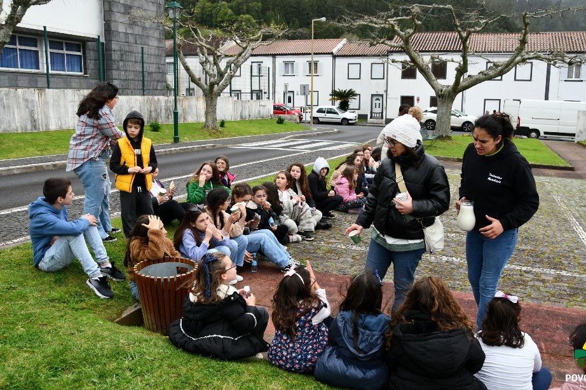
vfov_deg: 43.6
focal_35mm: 30
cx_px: 312
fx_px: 488
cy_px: 187
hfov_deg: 61.9
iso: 400
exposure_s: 1/250
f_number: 5.6
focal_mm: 18
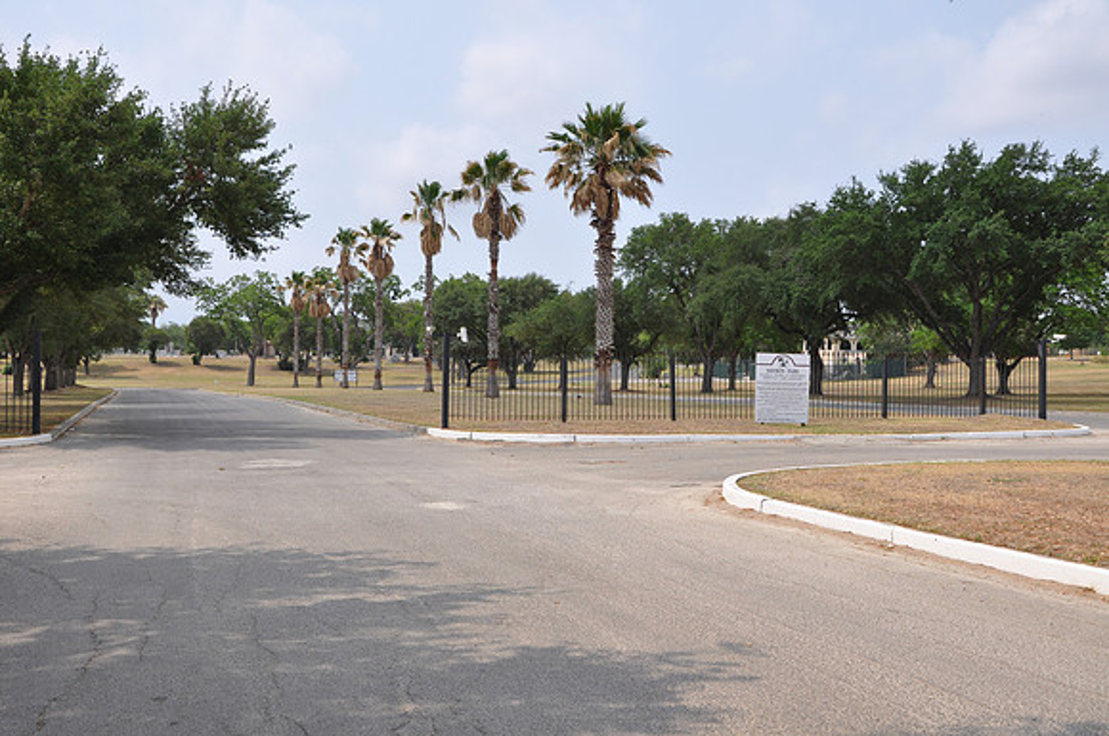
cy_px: 368
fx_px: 1200
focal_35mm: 39
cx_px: 554
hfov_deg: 49.6
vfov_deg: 34.1
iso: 200
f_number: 9
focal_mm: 26
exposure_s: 1/320
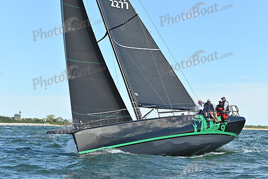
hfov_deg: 19.1
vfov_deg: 12.8
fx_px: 797
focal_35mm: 107
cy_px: 95
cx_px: 133
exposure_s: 1/1600
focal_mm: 95
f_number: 5
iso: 320
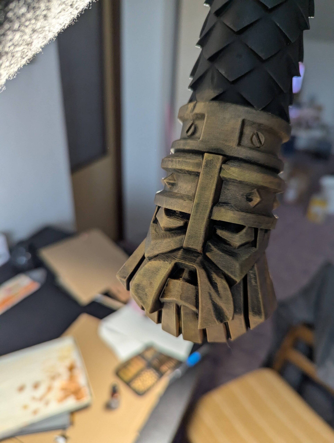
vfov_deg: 71.5
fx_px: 308
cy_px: 222
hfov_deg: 56.9
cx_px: 167
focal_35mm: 24
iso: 368
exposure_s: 1/145
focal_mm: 6.81
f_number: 1.85
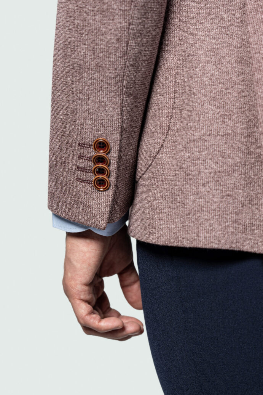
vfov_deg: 26.3
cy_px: 200
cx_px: 131
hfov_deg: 17.7
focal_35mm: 77
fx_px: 843
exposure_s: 1/100
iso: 125
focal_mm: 51
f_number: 2.8
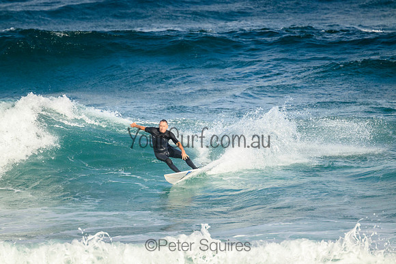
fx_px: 8802
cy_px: 132
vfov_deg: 1.7
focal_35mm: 800
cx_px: 198
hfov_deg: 2.6
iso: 1400
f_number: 11
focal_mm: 800
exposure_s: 1/1600
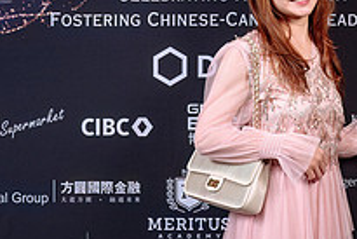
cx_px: 355
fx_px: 774
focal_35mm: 78
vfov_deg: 17.5
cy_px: 106
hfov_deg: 24.8
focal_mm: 26
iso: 500
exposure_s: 1/125
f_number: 4
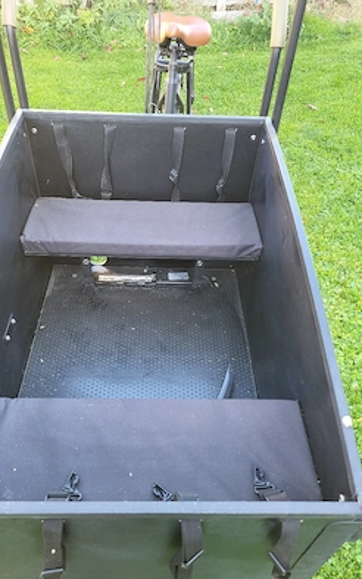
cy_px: 292
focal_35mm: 28
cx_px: 152
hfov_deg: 44.4
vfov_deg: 66.5
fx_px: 442
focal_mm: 5.4
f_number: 1.8
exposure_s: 1/101
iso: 125
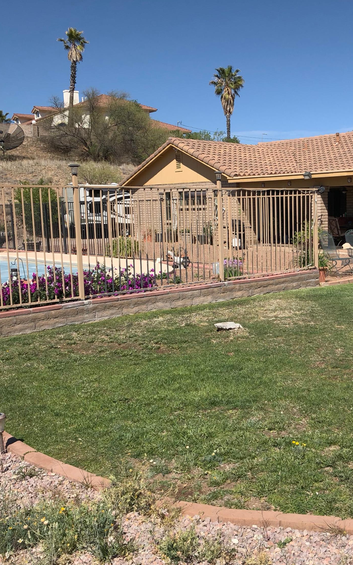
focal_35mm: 40
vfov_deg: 49.3
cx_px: 281
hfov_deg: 31.2
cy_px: 283
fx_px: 616
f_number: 1.8
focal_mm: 4
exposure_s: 1/2288
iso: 20
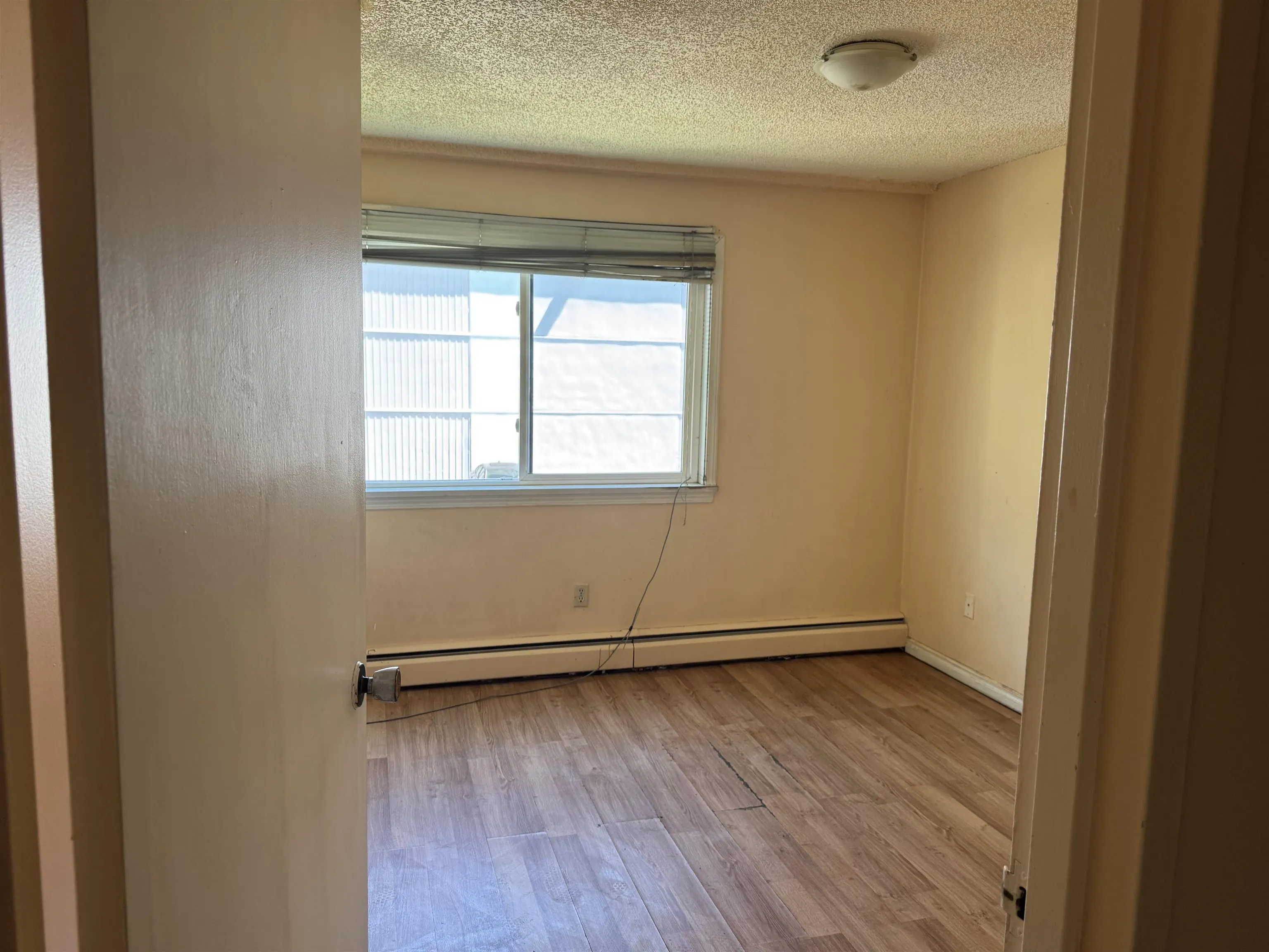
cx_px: 634
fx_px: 880
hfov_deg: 71.6
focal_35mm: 24
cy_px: 476
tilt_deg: -6.1
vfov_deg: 56.8
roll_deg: -1.1
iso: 100
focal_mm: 6.76
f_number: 1.78
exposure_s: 1/121
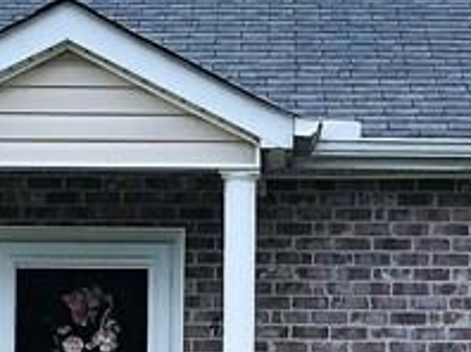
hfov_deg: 13.2
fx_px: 2038
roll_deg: +0.0
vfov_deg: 9.9
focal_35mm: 150
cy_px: 249
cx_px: 221
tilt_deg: +2.6
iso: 25
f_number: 2.2
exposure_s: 1/1508
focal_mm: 4.15
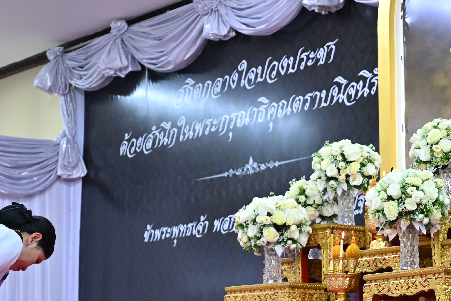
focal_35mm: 102
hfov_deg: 20.0
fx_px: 1278
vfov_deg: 13.4
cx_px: 300
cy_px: 175
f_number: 4
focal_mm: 49
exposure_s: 1/250
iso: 2000
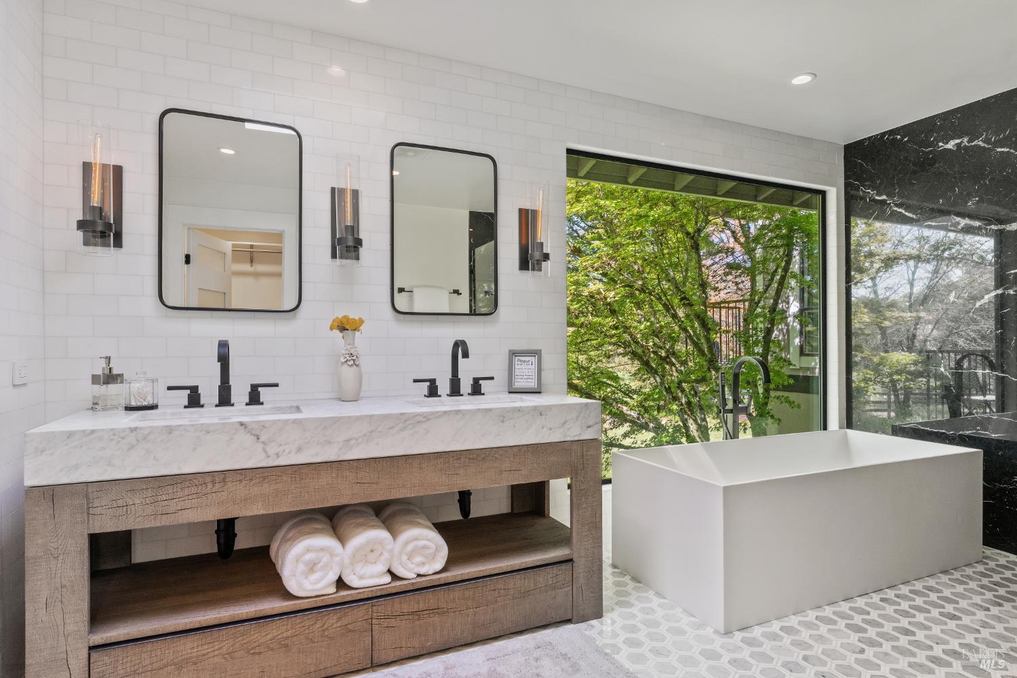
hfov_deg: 86.0
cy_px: 339
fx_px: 545
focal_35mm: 19
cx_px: 508
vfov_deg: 63.7
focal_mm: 19.3
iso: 400
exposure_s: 1/6
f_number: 14
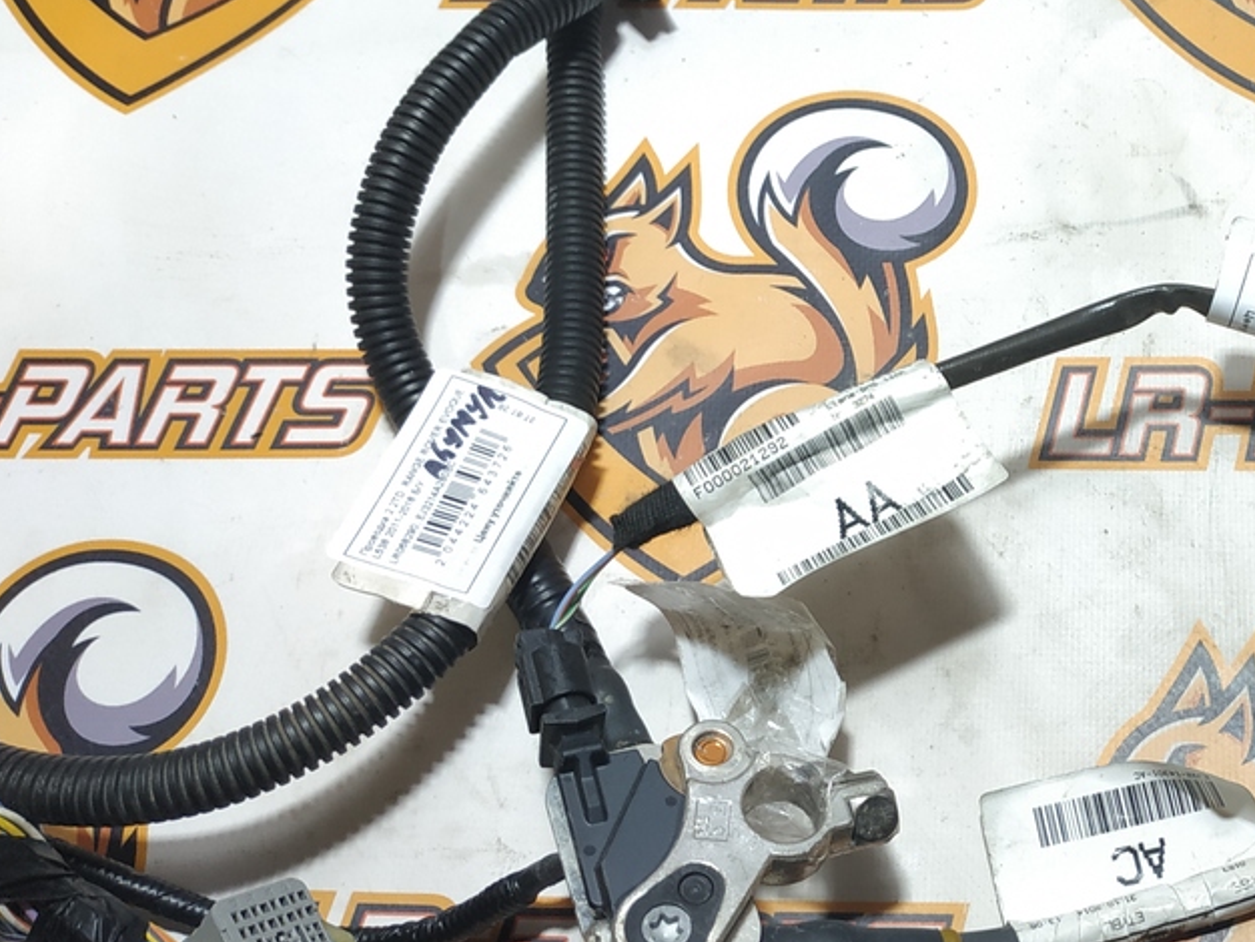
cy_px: 445
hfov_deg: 38.8
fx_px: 1668
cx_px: 1093
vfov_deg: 31.5
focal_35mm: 46
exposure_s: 1/50
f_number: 1.9
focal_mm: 3.94
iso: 125
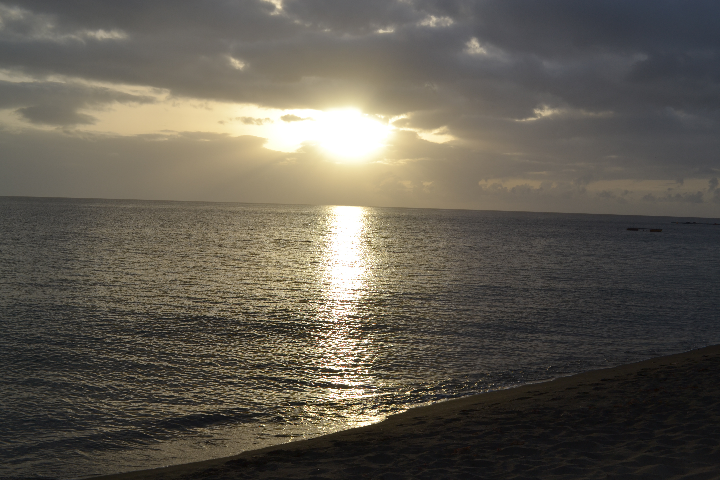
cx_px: 360
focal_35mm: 36
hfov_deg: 53.1
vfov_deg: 36.9
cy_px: 240
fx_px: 720
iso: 100
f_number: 9
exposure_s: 1/200
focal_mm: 24
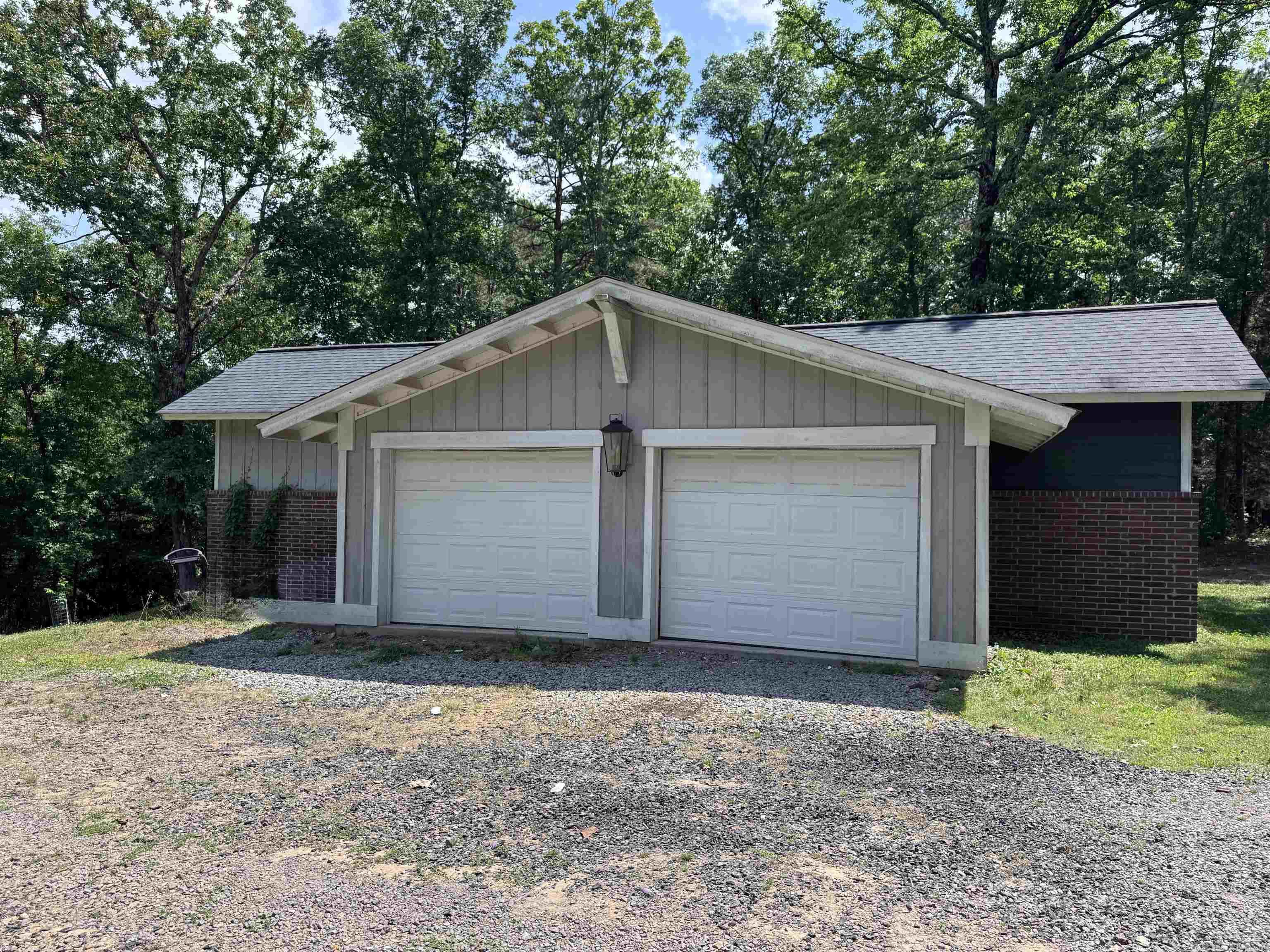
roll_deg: -0.7
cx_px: 635
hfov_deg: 71.6
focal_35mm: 24
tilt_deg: -0.5
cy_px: 476
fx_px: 881
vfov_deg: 56.8
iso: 80
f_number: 1.78
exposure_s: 1/2174
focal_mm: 6.76
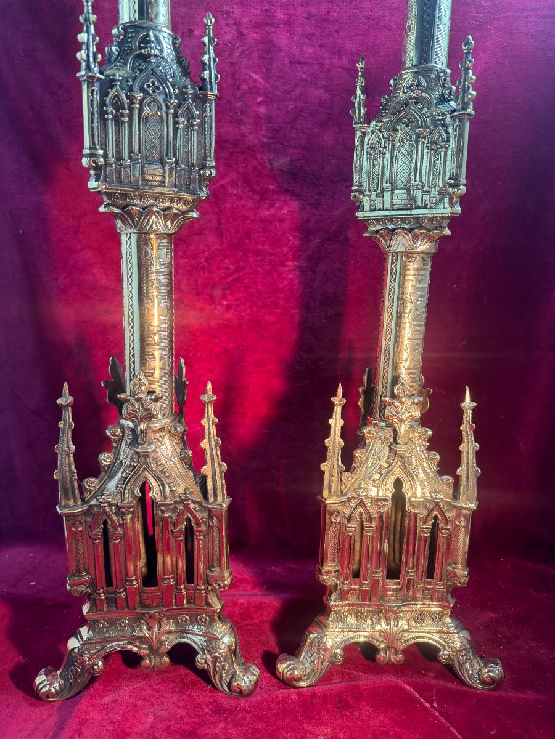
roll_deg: -0.4
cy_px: 370
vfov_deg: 71.6
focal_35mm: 24
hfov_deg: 56.8
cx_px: 278
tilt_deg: -7.2
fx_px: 513
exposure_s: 1/50
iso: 160
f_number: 1.78
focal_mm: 6.76
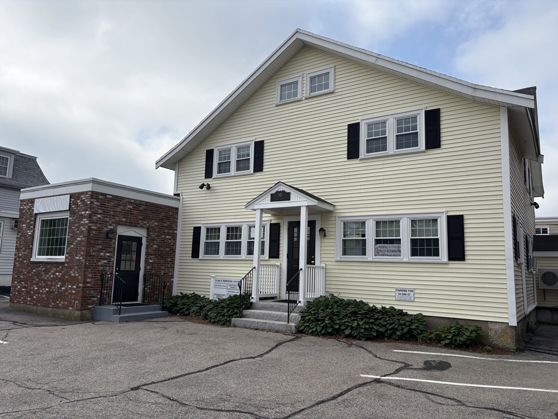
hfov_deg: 67.3
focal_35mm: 26
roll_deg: -1.3
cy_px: 210
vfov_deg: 53.1
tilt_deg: +9.5
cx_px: 279
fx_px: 419
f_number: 1.6
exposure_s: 1/6329
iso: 50
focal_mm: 5.96
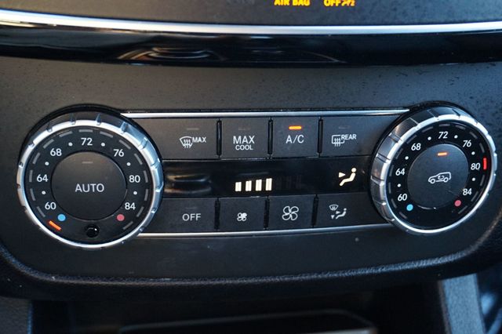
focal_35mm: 46
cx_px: 251
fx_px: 648
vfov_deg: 28.9
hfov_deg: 42.3
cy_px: 167
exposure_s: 1/60
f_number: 5
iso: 2500
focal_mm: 31
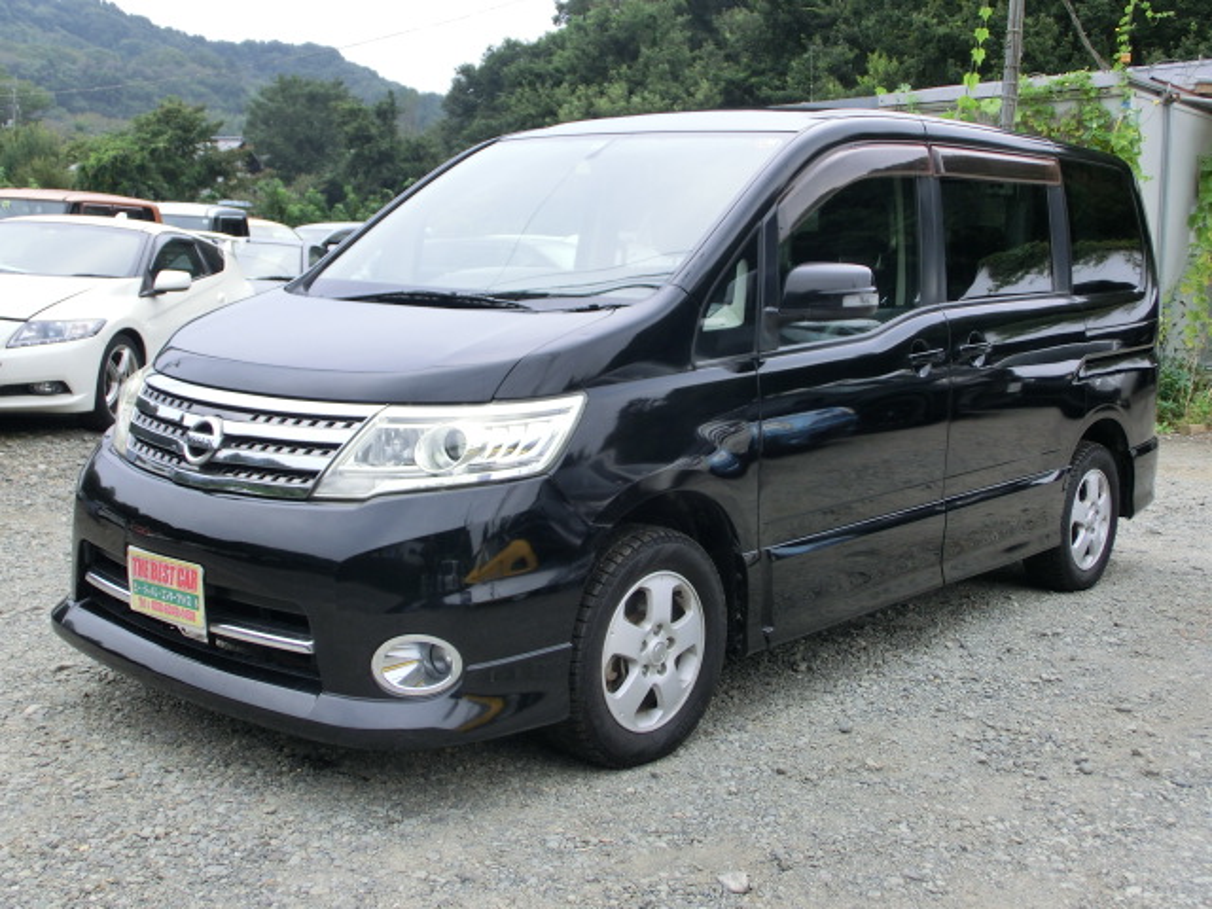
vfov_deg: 32.9
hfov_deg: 42.9
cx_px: 606
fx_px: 1541
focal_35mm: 44
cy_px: 454
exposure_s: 1/80
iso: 100
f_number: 4.2
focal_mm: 7.87
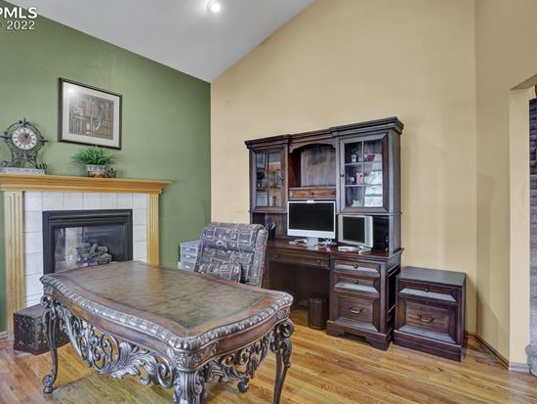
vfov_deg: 68.7
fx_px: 295
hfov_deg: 84.0
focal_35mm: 19
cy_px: 204
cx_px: 227
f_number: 8
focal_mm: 17
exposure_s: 1/10
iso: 400
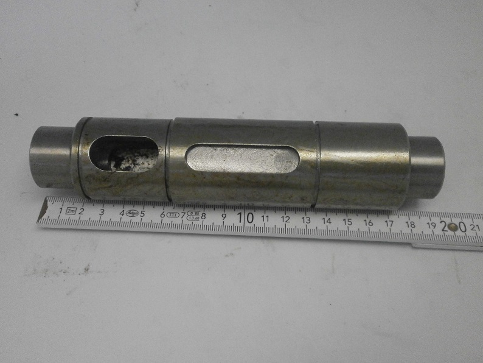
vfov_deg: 44.2
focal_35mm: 32
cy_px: 182
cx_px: 242
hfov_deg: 56.8
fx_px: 447
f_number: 3.1
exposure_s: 1/640
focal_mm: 5.8
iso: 800
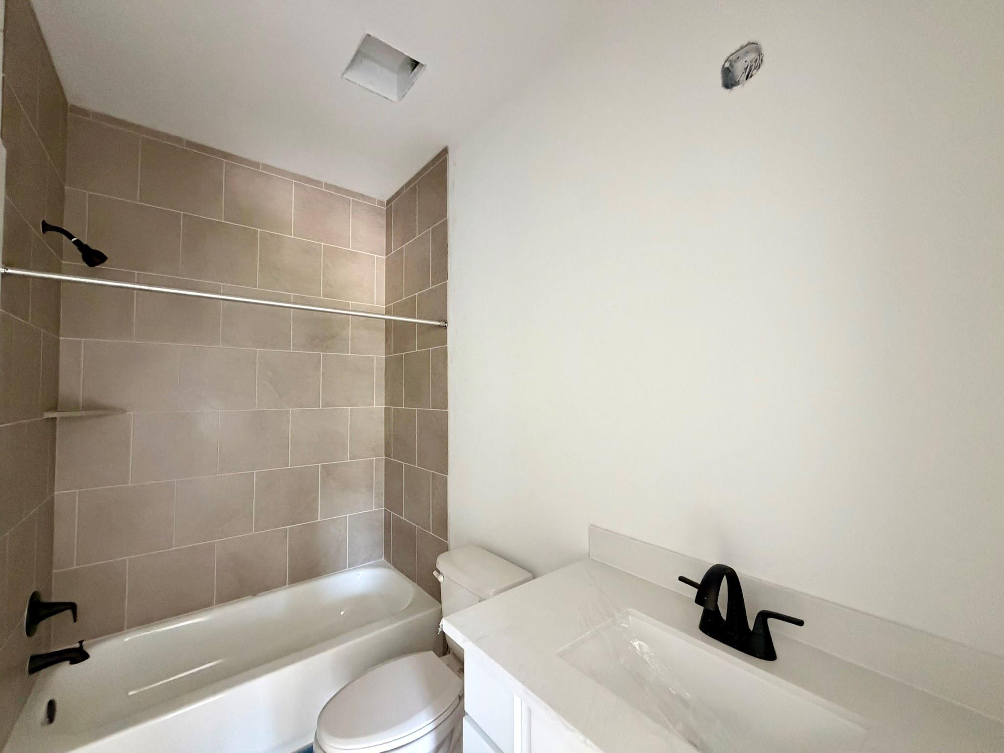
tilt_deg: +3.1
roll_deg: +1.0
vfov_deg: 85.7
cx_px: 502
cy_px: 376
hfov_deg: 102.1
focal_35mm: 14
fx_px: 406
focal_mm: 2.22
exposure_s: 1/60
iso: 800
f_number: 2.2
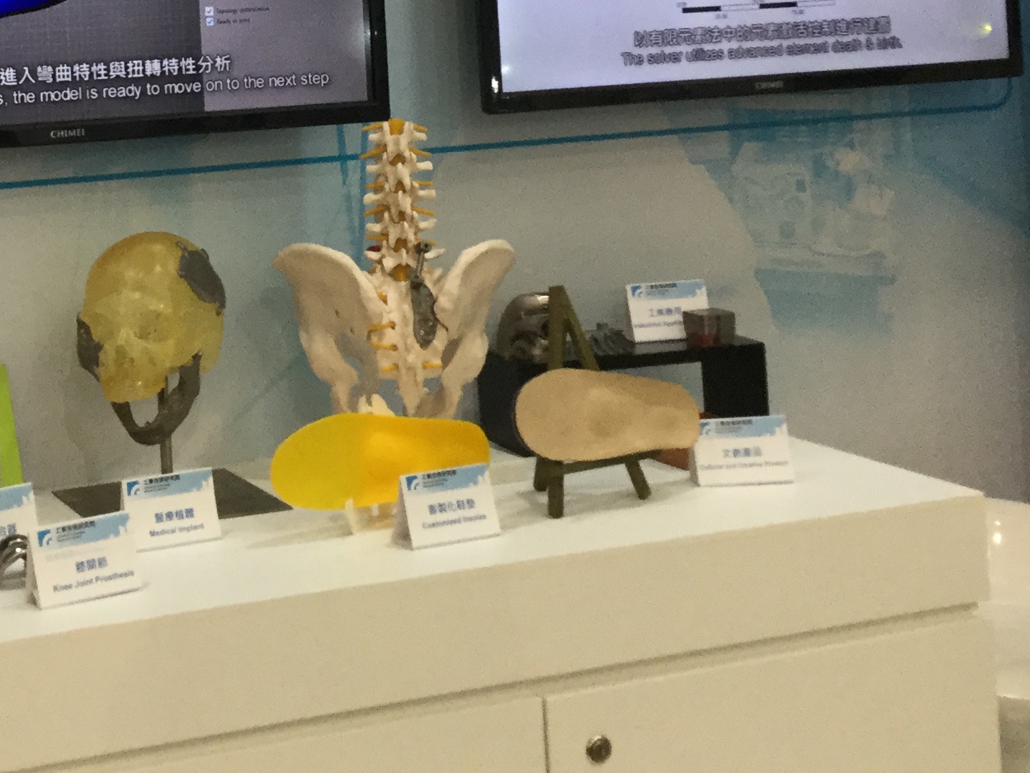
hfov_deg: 28.2
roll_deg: +1.1
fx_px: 1994
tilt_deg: -0.7
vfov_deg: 21.1
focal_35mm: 67
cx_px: 166
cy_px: -14
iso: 32
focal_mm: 3.3
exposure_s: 1/30
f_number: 2.4
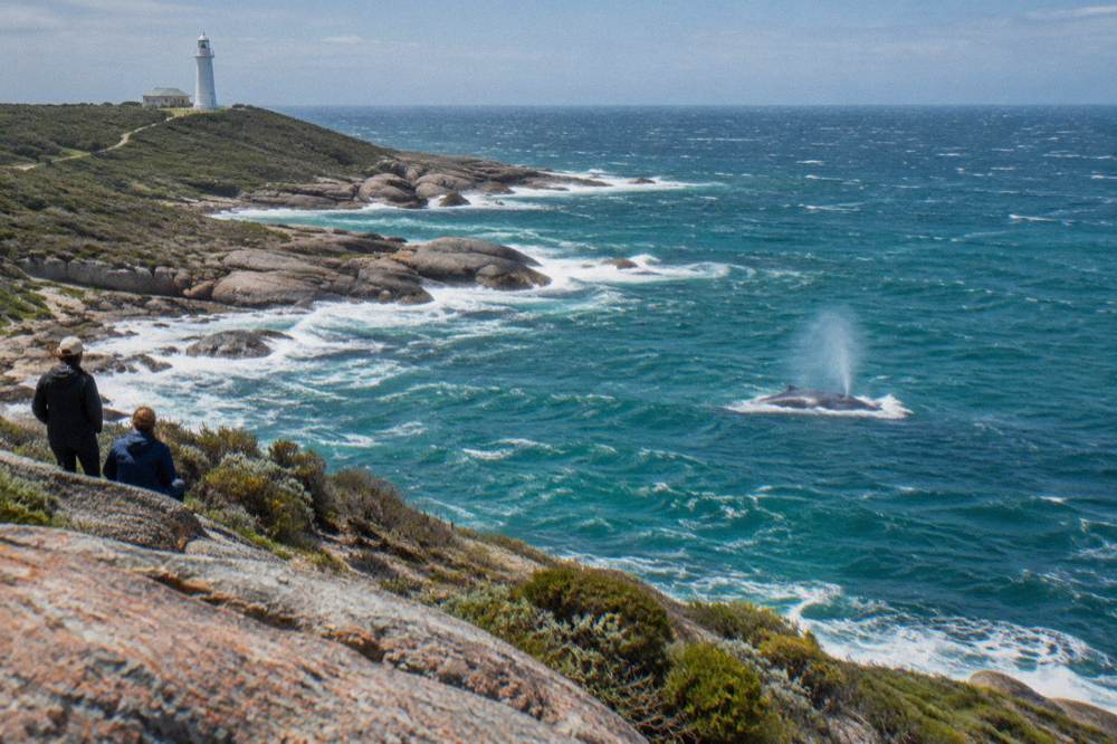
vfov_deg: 28.1
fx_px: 1489
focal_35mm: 48
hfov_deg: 41.1
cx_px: 558
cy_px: 372
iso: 500
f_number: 4
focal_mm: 48
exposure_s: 1/1600
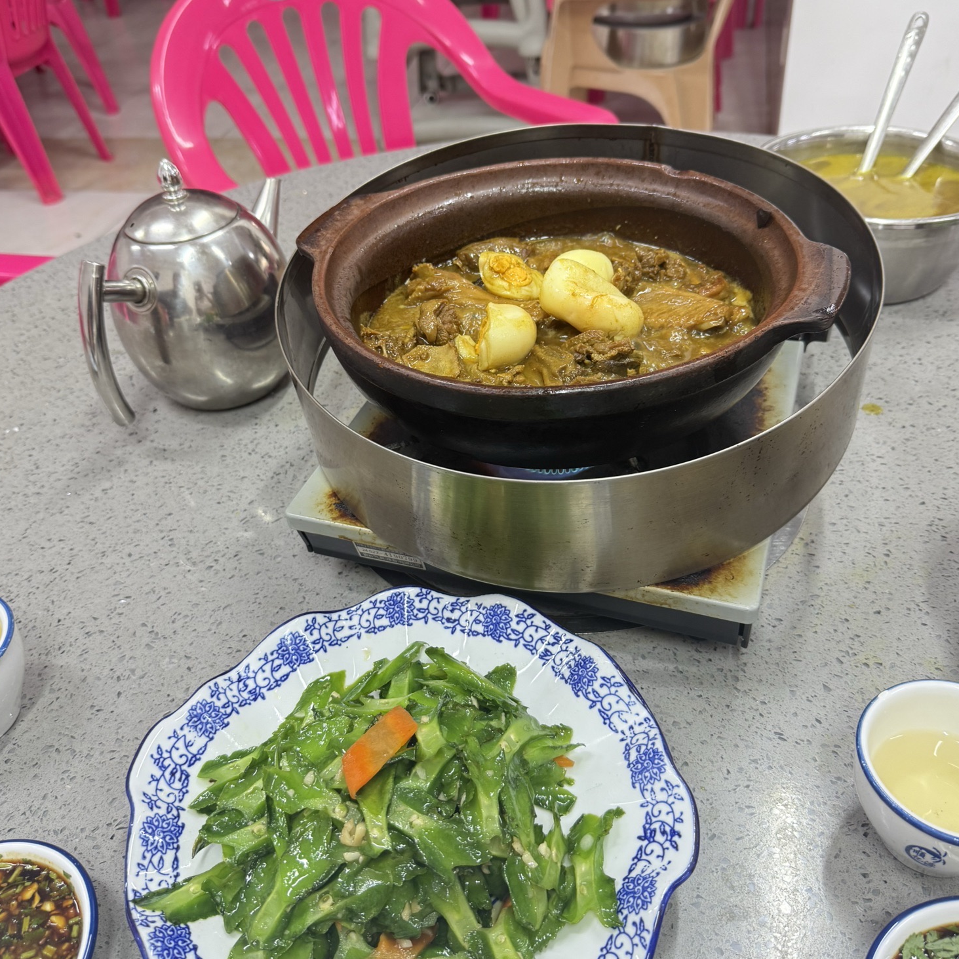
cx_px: 475
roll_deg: +5.4
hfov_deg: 55.6
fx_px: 909
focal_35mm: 29
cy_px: 456
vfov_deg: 55.6
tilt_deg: -37.7
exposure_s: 1/50
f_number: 1.78
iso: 125
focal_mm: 6.76
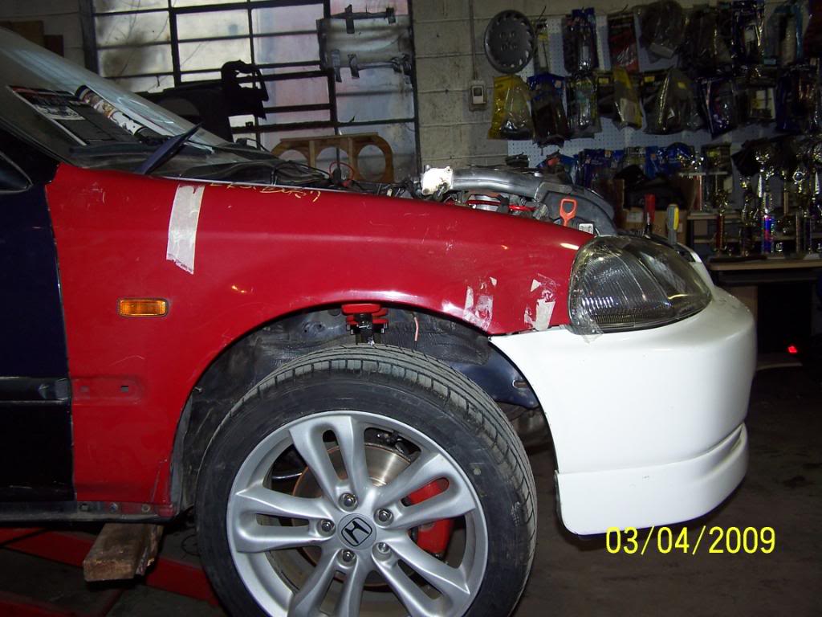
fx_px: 902
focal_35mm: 38
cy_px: 308
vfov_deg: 37.7
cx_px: 411
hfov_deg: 49.0
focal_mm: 6.3
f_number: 2.8
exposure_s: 1/60
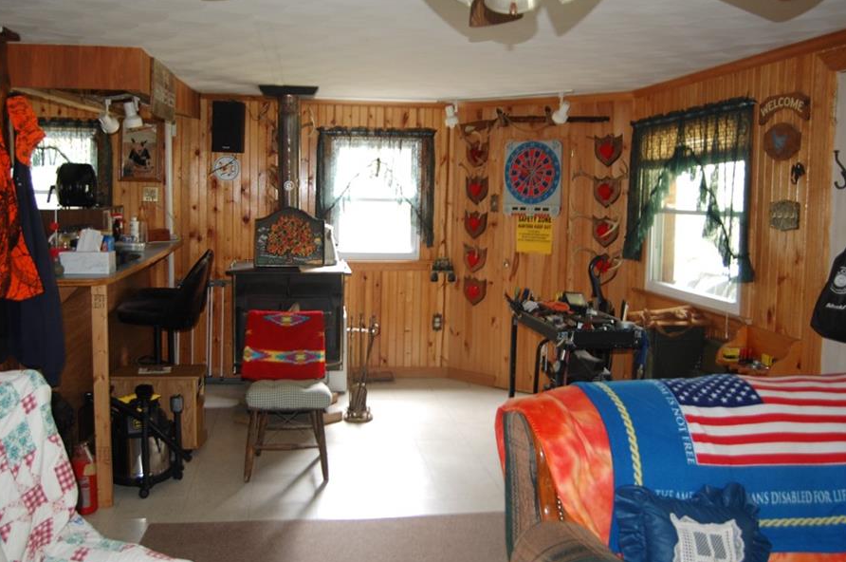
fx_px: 727
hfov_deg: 60.3
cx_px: 412
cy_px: 260
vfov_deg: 42.2
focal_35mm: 31
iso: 400
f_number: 3.5
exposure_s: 1/2.5
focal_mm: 18
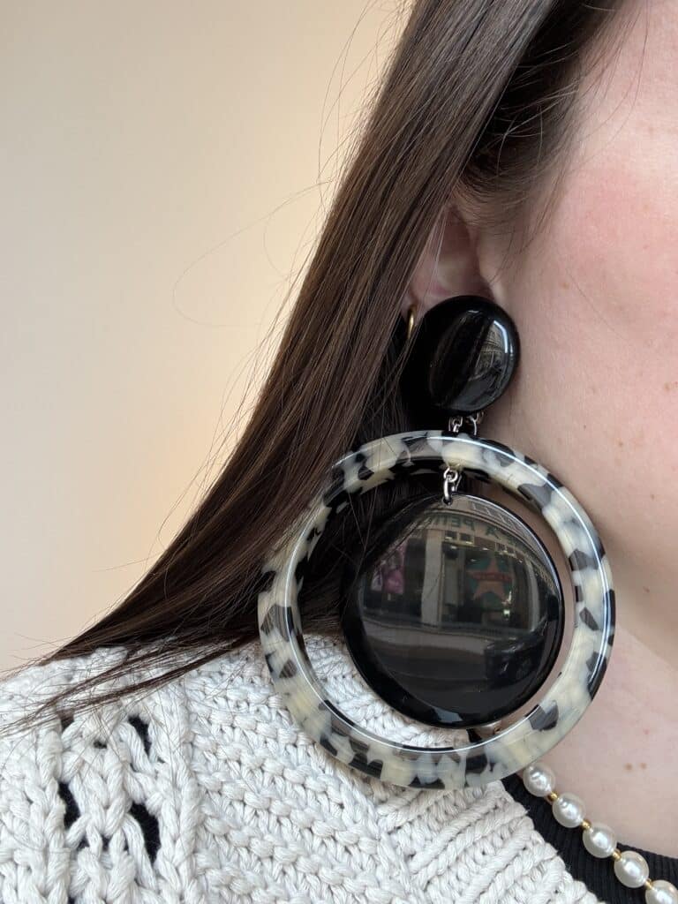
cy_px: 452
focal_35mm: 30
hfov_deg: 46.8
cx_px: 339
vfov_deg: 60.0
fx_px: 783
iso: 50
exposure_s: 1/121
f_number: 1.9
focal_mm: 2.69
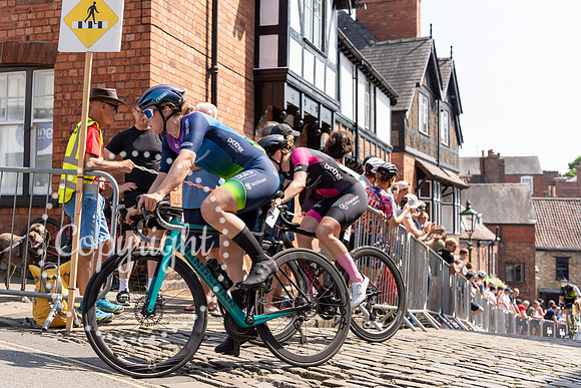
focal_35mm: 49
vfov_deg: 27.3
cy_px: 188
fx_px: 798
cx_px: 203
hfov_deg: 39.6
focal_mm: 38
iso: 160
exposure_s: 1/2500
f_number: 3.5
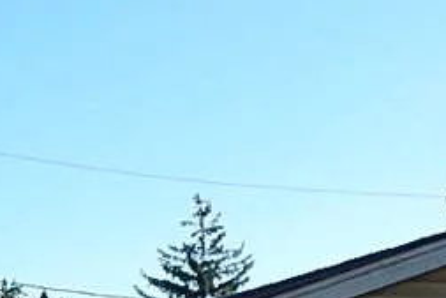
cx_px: 100
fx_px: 1611
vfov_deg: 10.1
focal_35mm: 130
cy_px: 515
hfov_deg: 15.7
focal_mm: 4
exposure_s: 1/800
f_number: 3
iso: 125
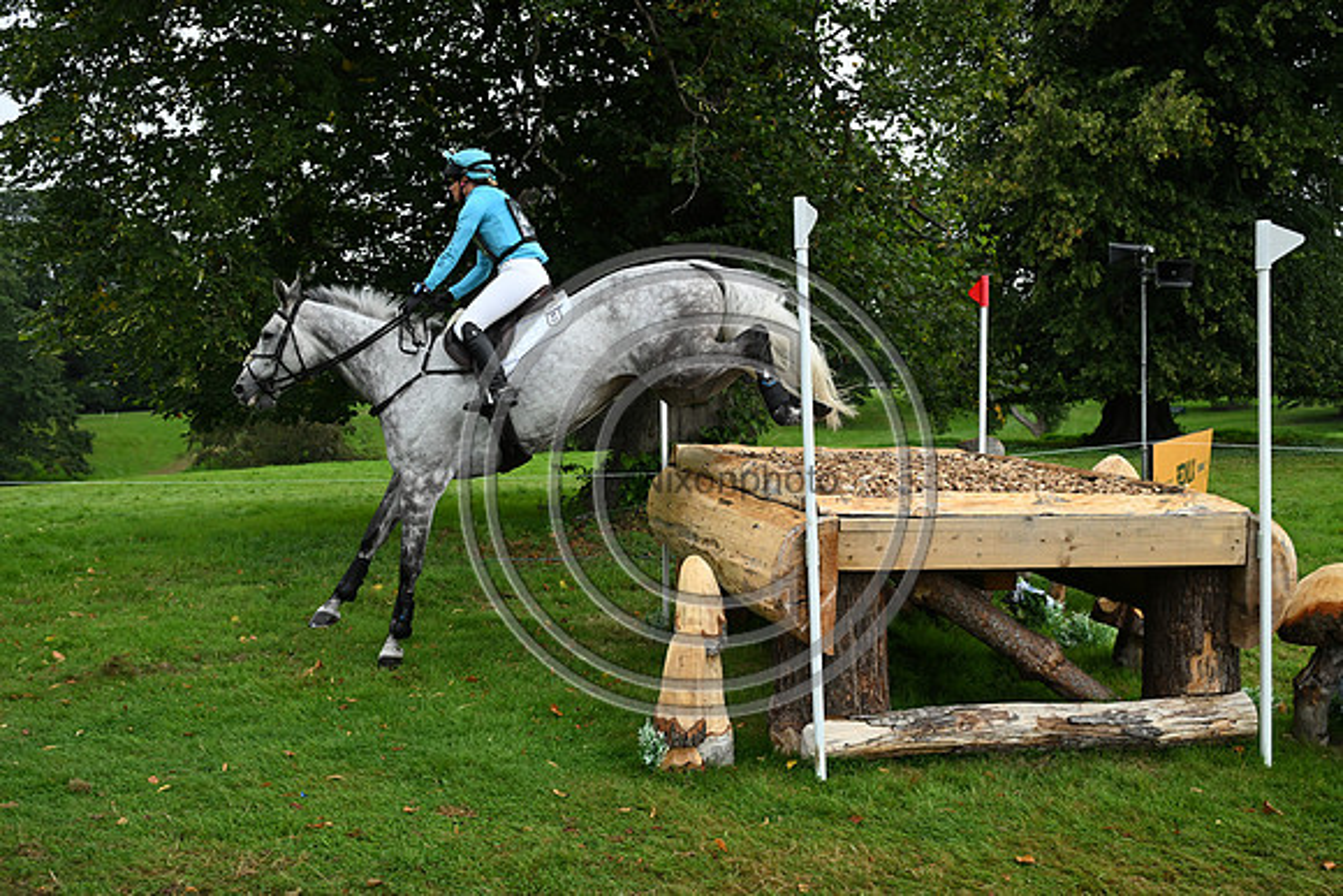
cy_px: 448
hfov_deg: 53.1
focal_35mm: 36
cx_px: 672
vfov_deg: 36.9
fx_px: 1343
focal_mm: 36
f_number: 4.5
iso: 1800
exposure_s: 1/1250
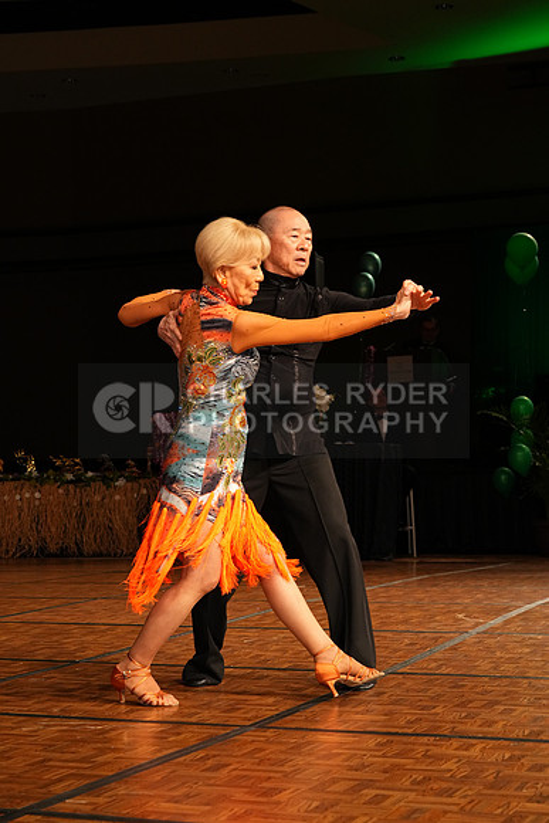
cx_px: 274
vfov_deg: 31.4
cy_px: 412
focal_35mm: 64
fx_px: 1463
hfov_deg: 21.3
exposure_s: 1/200
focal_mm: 64
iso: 2500
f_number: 7.1
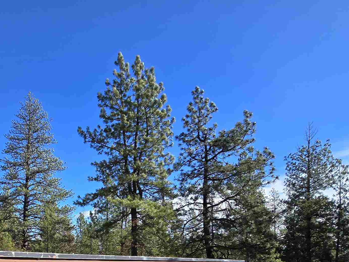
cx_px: 40
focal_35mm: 29
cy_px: 272
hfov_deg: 54.3
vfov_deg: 41.0
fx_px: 292
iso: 50
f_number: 2.2
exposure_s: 1/1347
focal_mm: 2.2
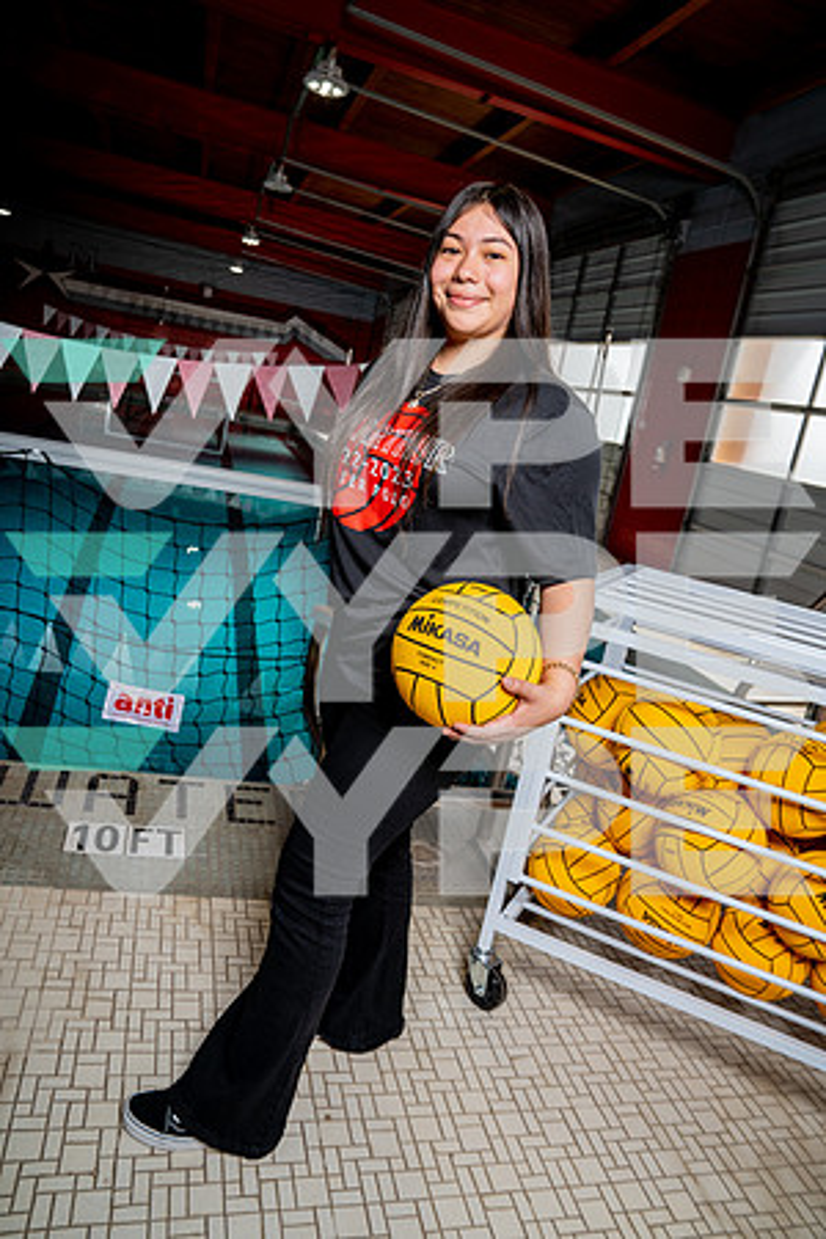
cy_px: 620
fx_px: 860
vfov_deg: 71.5
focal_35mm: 25
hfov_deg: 51.3
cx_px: 413
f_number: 5
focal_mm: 25
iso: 100
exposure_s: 1/250
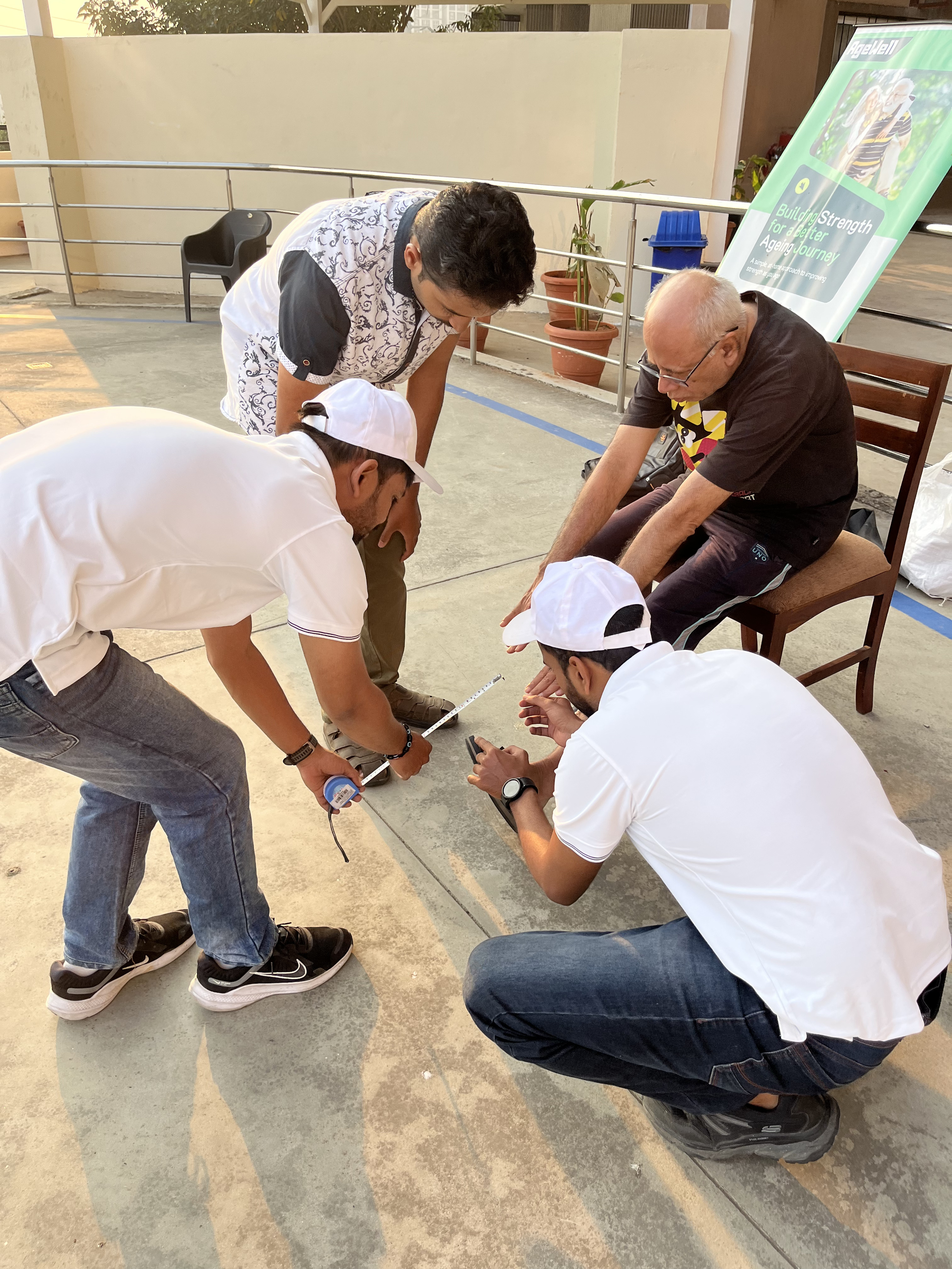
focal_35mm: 26
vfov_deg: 67.3
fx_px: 953
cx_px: 476
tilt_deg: -28.8
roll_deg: -2.2
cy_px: 634
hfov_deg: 53.1
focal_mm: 5.1
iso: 50
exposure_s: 1/639
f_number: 1.6
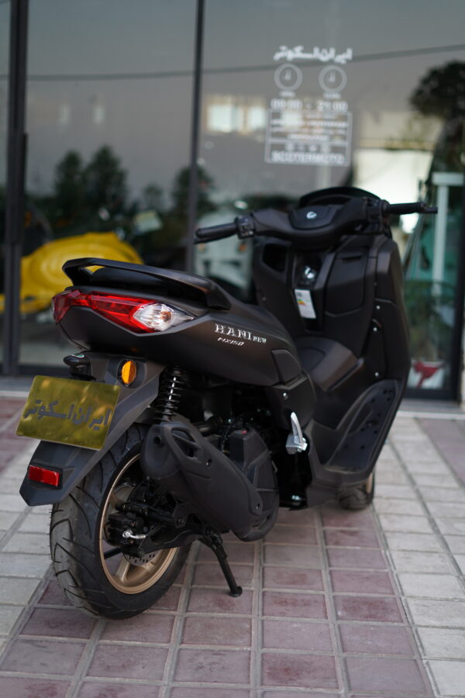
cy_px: 349
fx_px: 969
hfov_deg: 27.0
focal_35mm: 50
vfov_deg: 39.6
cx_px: 232
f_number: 1.8
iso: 200
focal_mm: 50
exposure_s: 1/100
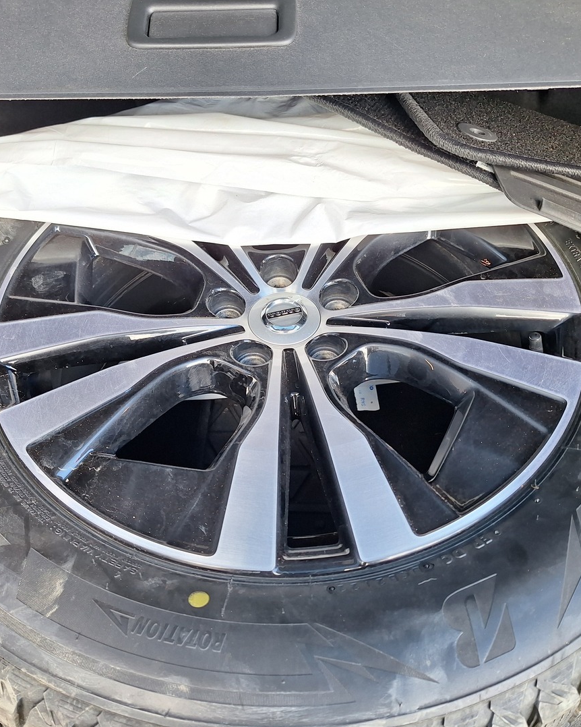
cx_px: 262
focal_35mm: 30
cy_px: 364
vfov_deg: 58.8
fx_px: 645
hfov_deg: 48.4
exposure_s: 1/123
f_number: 1.8
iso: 40
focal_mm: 5.54
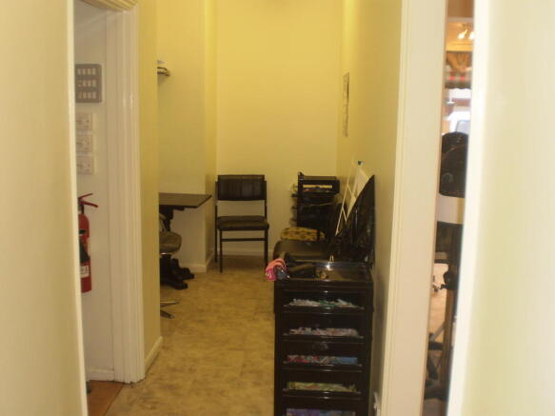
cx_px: 278
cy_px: 208
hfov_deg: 51.4
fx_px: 577
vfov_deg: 39.6
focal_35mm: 36
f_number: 3.1
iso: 125
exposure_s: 1/30
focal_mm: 6.3
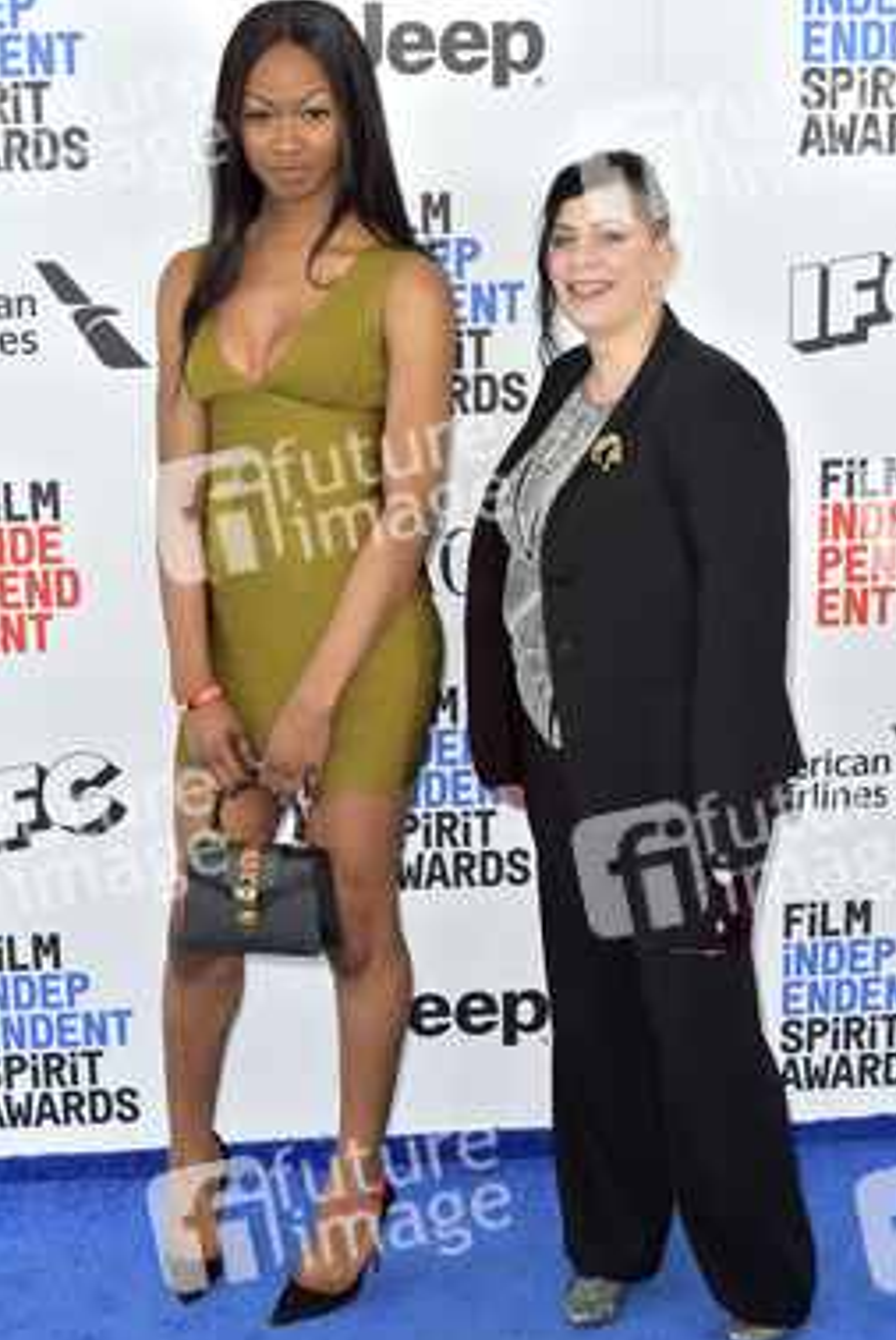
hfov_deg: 18.5
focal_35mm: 74
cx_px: 434
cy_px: 677
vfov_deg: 27.3
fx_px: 2755
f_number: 6.3
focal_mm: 70
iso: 500
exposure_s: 1/320
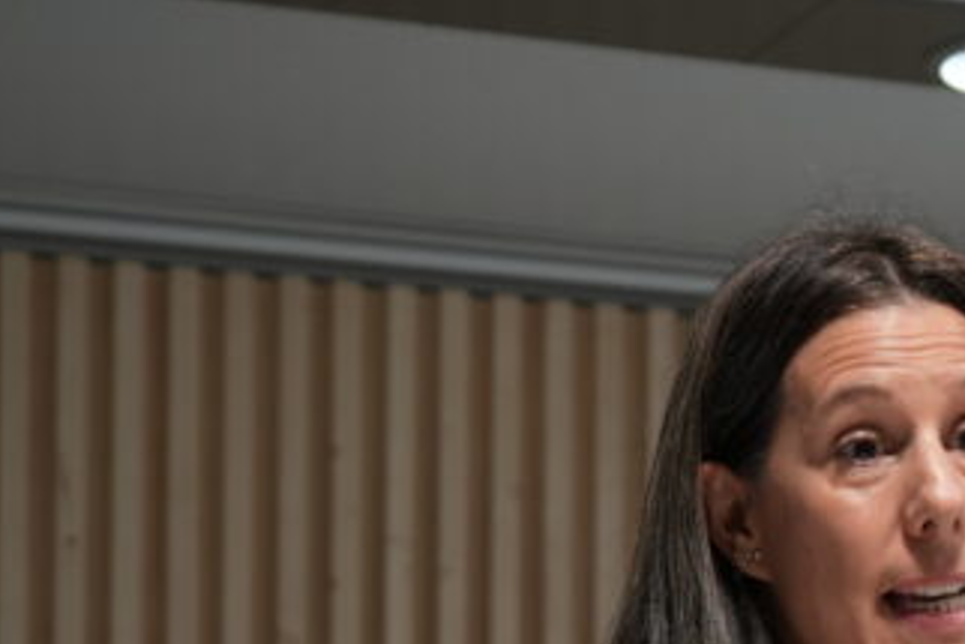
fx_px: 3325
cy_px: 852
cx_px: 779
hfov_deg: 16.4
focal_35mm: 124
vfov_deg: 10.8
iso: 640
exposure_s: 1/40
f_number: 4
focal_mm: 39
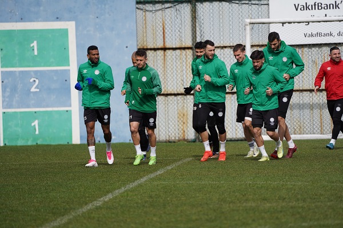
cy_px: 114
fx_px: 3811
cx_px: 172
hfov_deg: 5.2
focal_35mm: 400
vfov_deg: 3.4
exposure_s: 1/2000
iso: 320
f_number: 5.6
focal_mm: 400
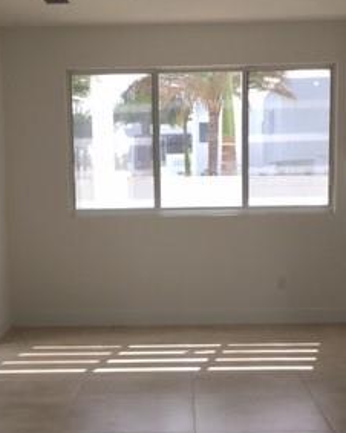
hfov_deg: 23.8
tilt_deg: -7.3
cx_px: 152
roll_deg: +0.5
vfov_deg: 29.3
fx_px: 820
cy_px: 308
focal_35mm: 64
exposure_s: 1/120
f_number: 2.2
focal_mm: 4.15
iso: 32
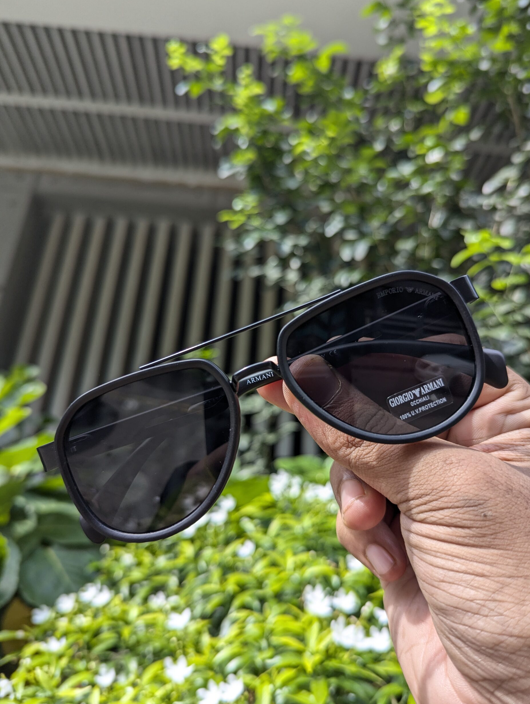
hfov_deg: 55.0
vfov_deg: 69.3
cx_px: 276
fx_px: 509
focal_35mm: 25
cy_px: 354
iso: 38
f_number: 1.85
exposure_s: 1/347
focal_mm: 6.81
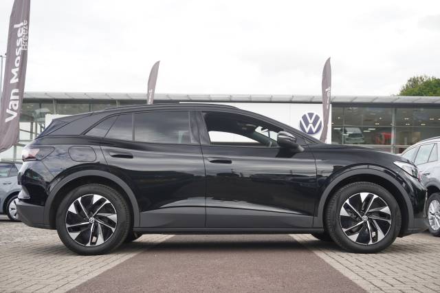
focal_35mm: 42
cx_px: 220
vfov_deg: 31.9
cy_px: 146
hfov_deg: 46.4
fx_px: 513
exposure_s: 1/90
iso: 100
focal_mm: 28
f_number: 4.5
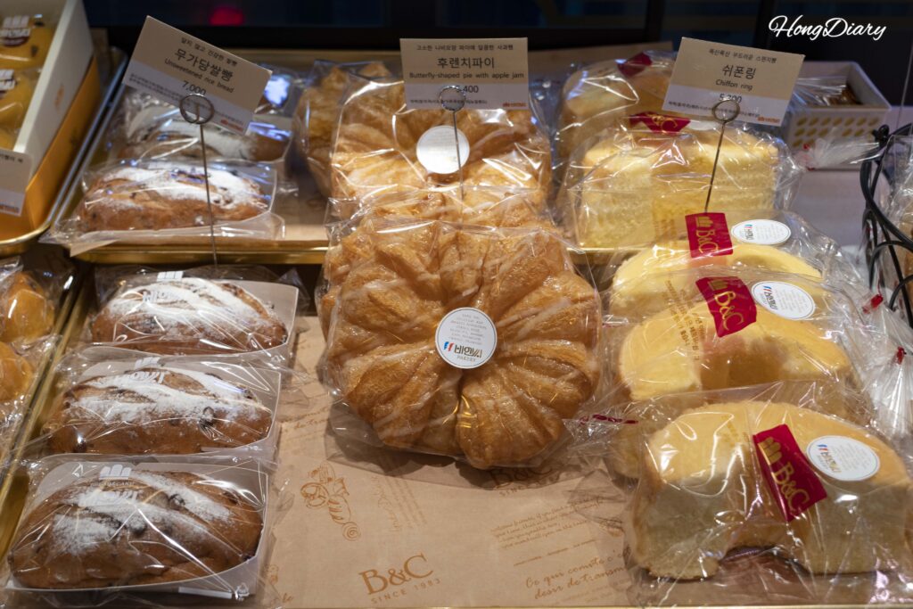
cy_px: 304
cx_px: 456
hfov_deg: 42.7
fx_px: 1167
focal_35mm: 46
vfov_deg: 29.3
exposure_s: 1/160
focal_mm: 46
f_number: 5.6
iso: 640
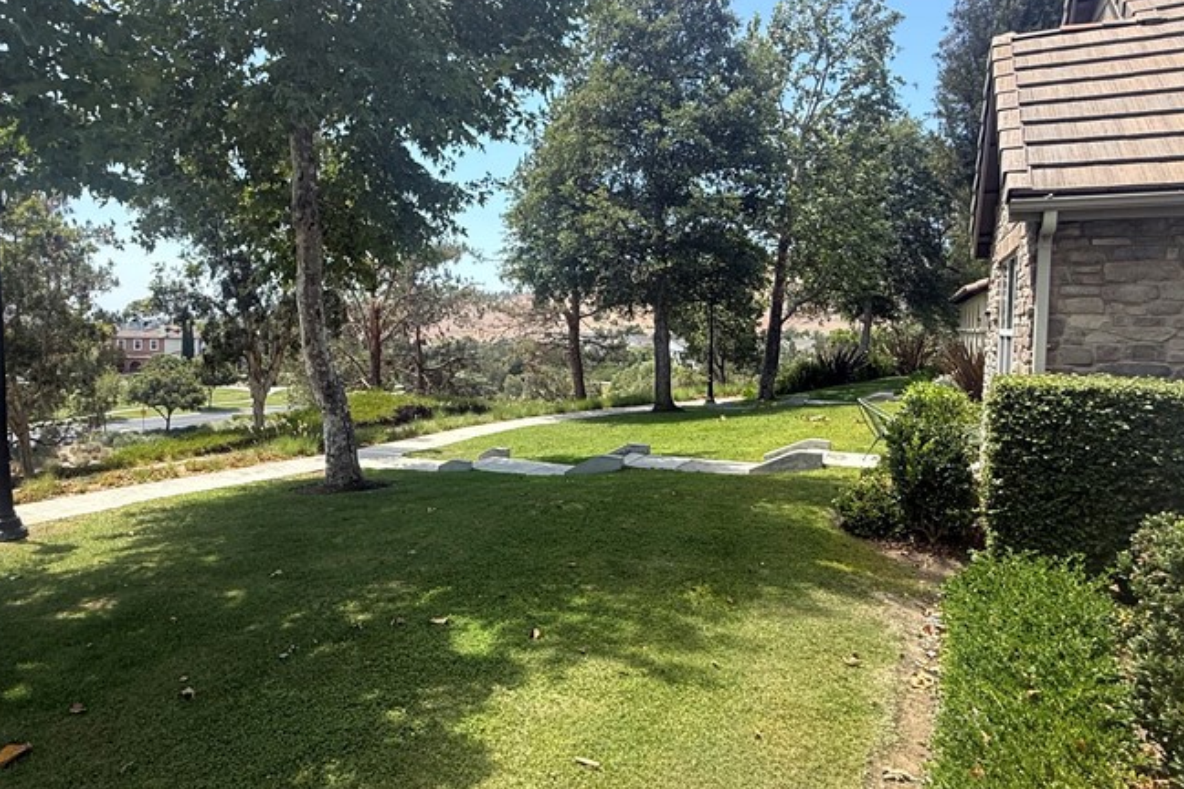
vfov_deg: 55.0
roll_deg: -1.1
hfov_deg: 75.6
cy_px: 352
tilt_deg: -1.6
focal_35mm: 23
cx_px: 501
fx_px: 756
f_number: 2.2
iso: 50
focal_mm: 2.22
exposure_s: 1/619
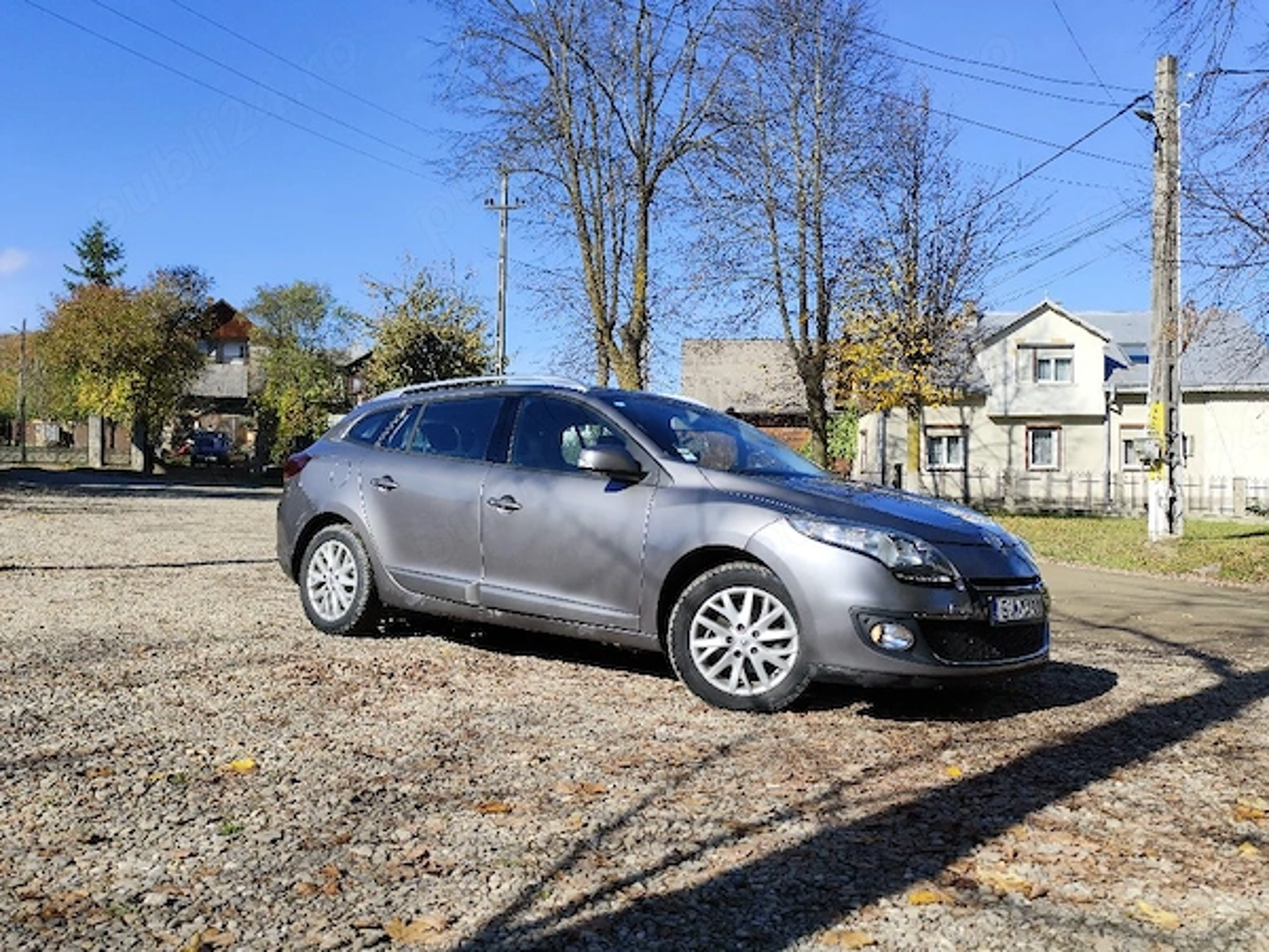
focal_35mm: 30
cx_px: 634
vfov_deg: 46.8
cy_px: 476
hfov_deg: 60.0
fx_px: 1100
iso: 50
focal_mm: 6.14
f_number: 1.65
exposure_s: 1/1111
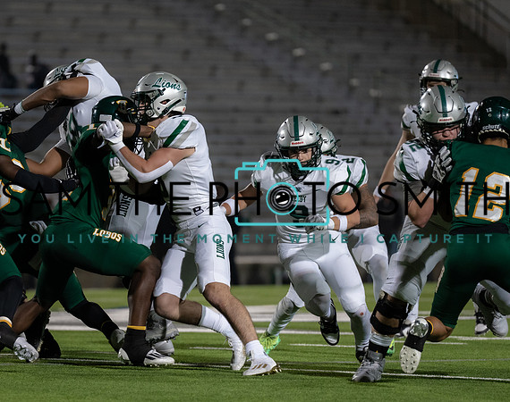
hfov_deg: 6.3
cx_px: 116
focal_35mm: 309
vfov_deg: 5.0
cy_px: 237
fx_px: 4637
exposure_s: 1/1250
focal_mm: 200
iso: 2500
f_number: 2.8
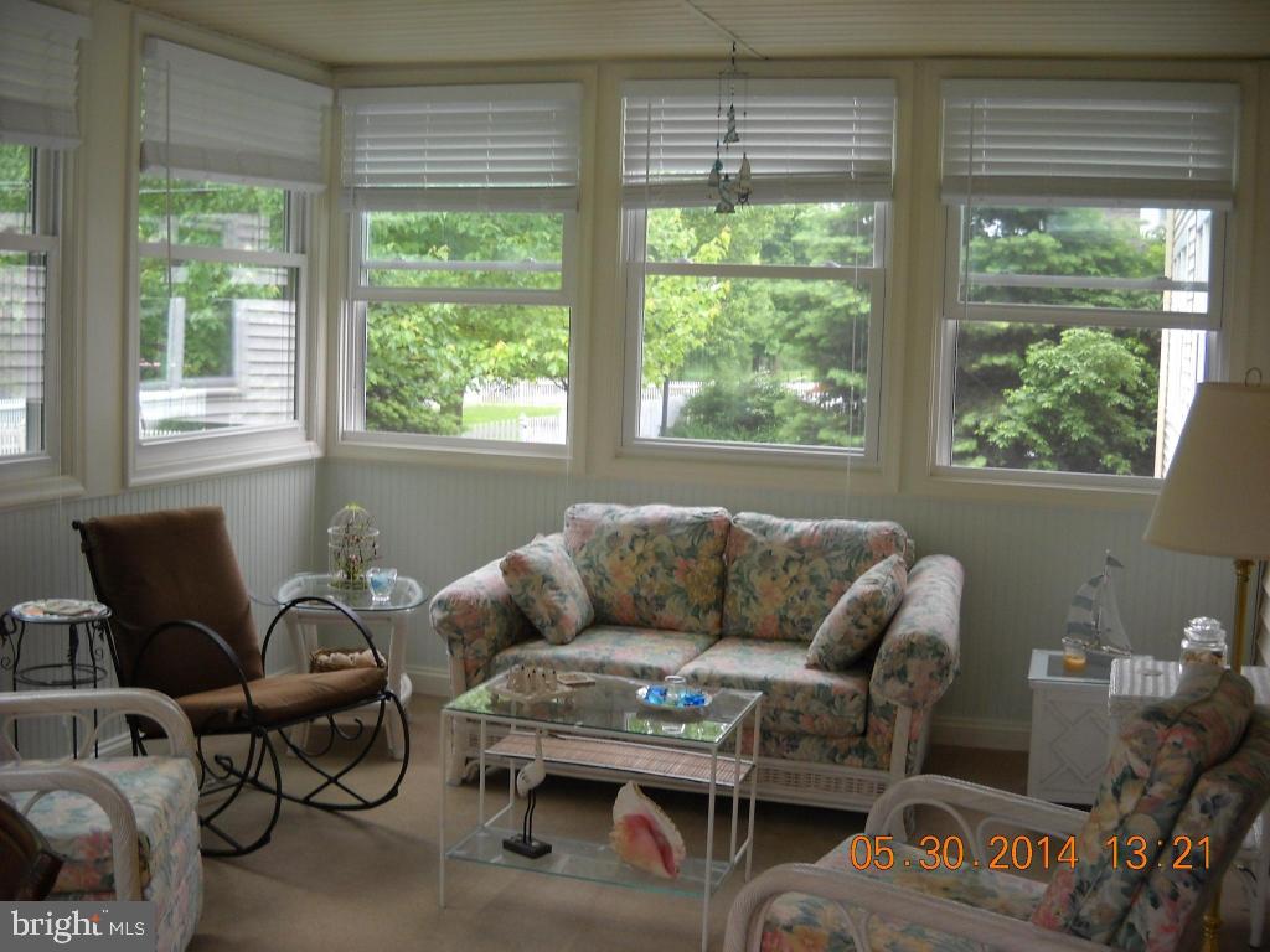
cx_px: 635
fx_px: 1504
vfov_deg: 35.1
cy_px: 476
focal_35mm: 41
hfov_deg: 45.8
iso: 118
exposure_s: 1/60
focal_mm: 6.72
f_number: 3.1
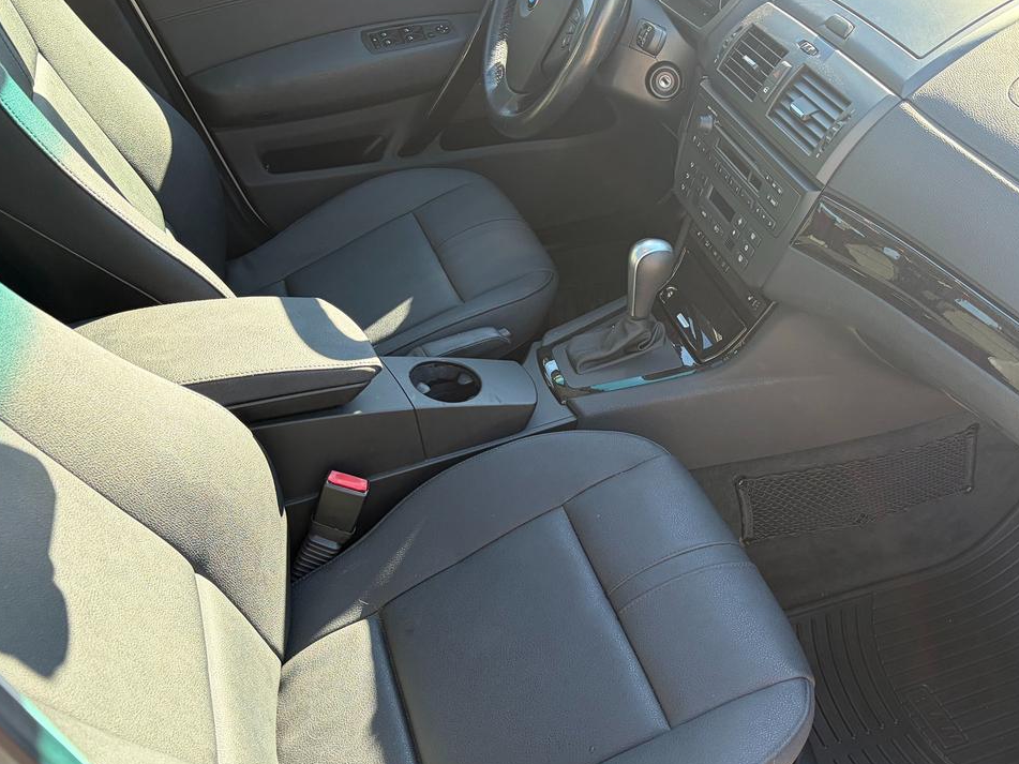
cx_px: 636
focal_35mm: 35
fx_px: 1030
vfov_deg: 40.6
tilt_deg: -37.2
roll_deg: +1.8
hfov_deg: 52.1
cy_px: 419
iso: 125
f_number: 1.6
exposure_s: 1/189
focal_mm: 5.96
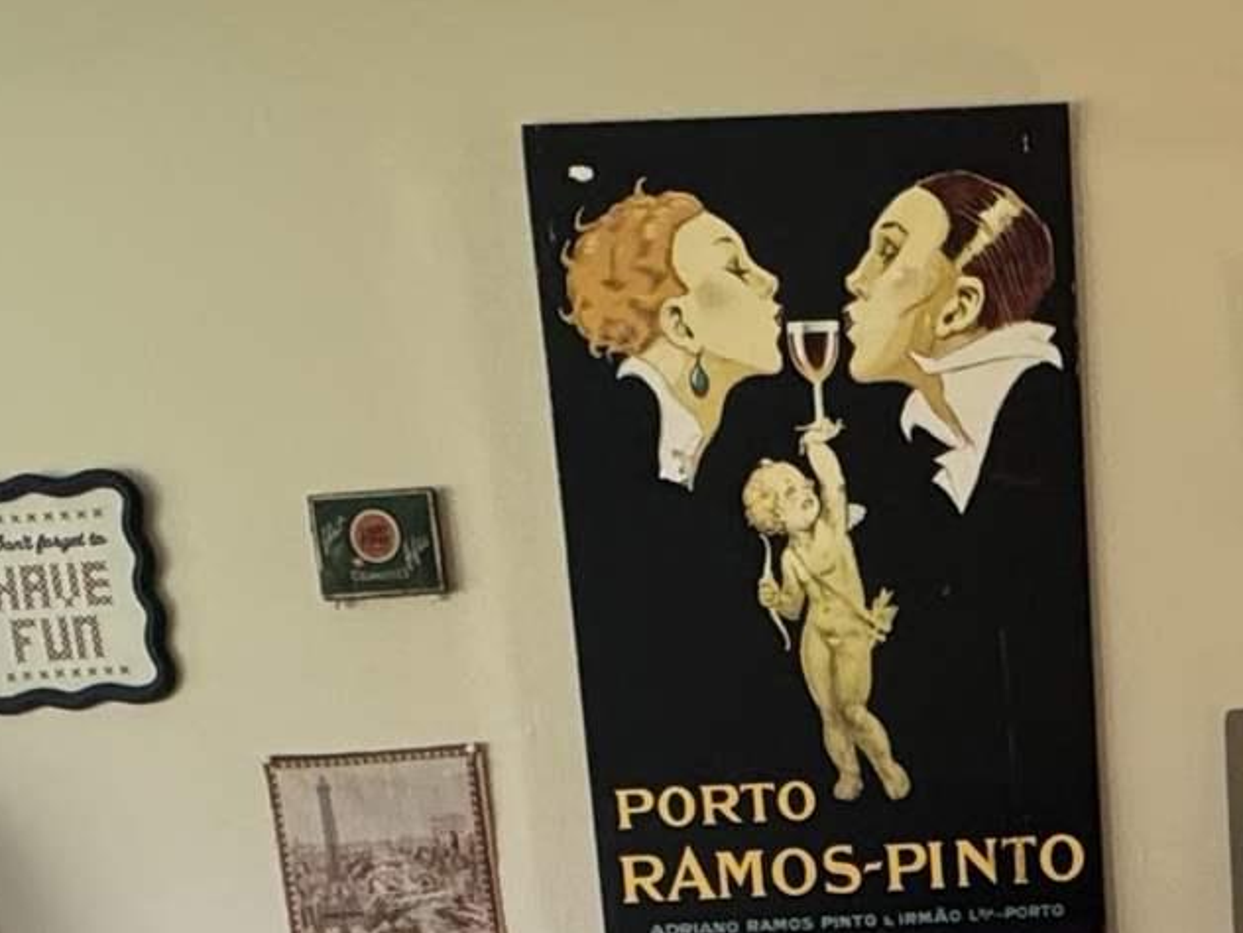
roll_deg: +2.9
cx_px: 1119
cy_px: 1618
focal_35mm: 68
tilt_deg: -17.2
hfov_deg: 27.5
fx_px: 2442
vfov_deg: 17.9
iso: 320
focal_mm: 2.22
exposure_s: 1/60
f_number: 2.2
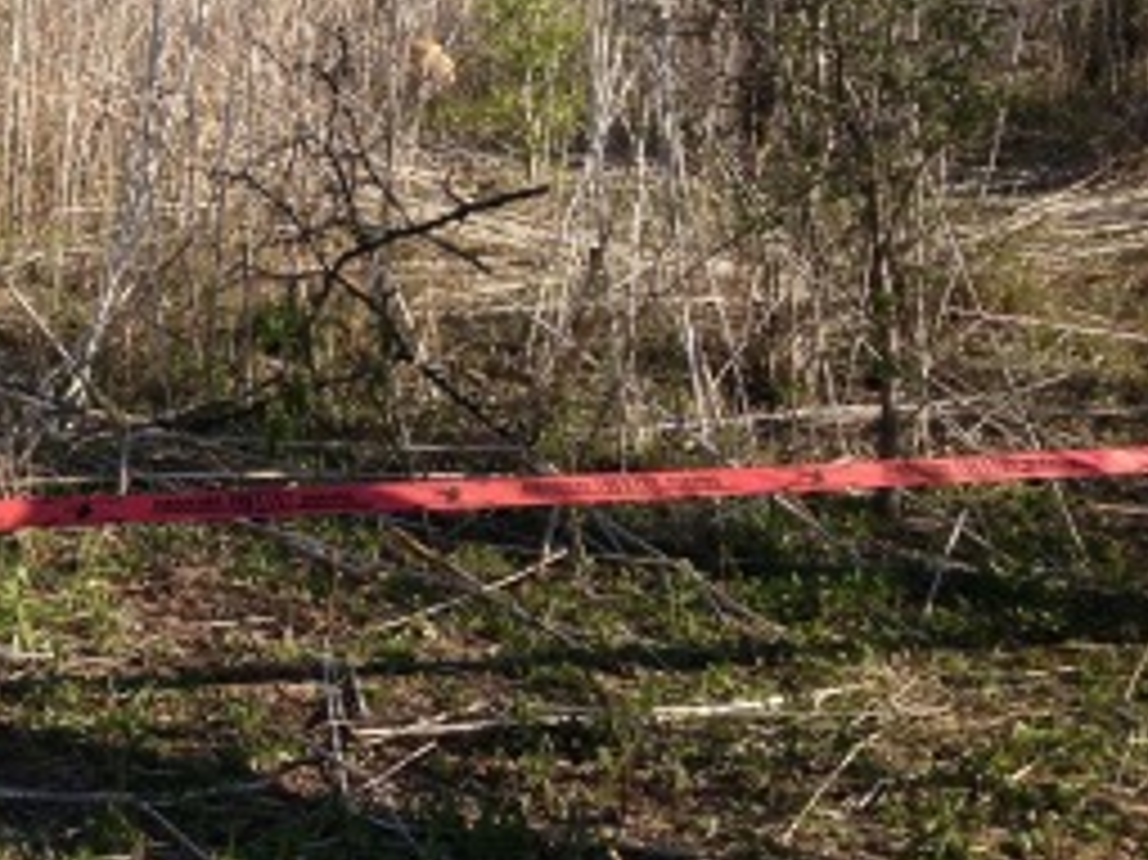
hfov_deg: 20.6
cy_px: 180
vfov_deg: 16.7
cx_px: -279
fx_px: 2917
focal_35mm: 88
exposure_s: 1/1004
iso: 50
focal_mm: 4.28
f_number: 2.4
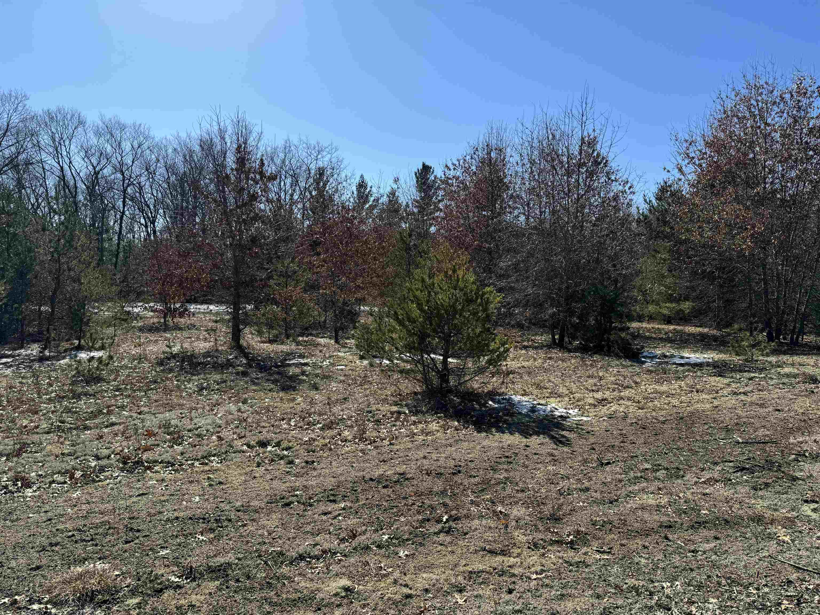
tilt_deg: -1.5
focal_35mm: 24
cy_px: 308
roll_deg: -1.0
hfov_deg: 71.6
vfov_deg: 56.8
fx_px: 569
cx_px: 410
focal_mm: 6.86
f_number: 1.78
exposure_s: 1/4310
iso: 80
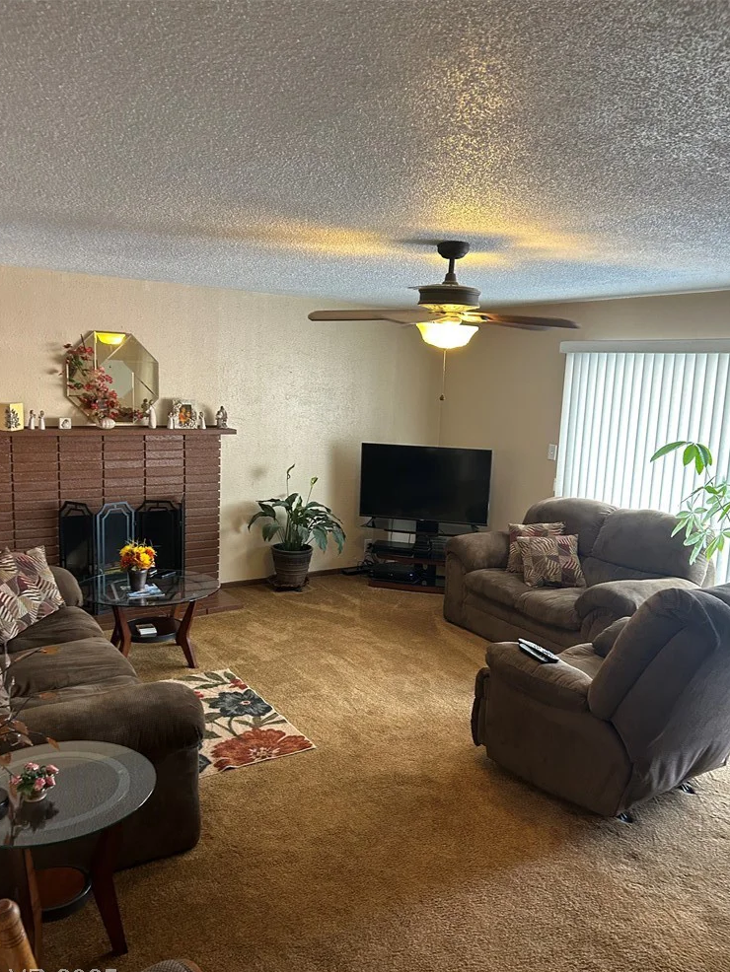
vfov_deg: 65.3
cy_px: 504
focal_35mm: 27
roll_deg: -2.5
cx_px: 364
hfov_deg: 51.4
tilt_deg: -8.3
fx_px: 759
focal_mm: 5.7
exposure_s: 1/60
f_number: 1.5
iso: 250
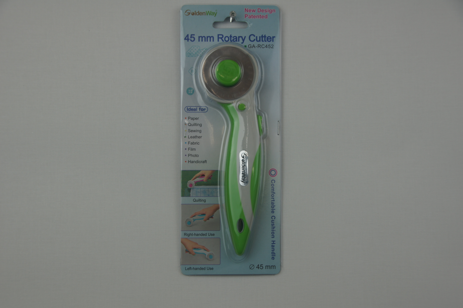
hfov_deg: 33.4
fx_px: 771
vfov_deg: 22.6
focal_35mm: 60
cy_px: 154
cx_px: 232
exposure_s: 1/80
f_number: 5.6
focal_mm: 40
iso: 100
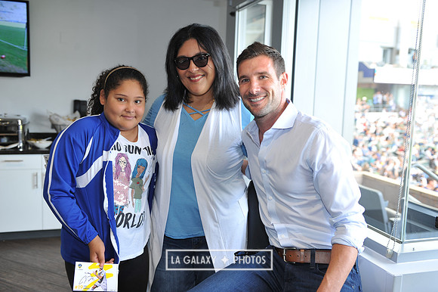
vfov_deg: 36.8
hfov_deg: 53.2
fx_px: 438
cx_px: 219
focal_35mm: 36
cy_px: 146
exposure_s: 1/80
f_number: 3.5
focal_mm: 36
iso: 250
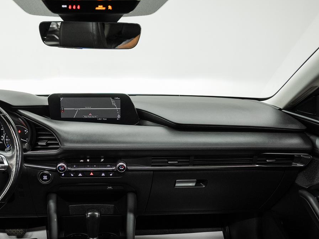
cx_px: 97
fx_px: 341
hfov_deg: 48.9
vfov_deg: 38.5
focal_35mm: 37
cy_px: 148
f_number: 4
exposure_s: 1/40
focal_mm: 24
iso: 1000
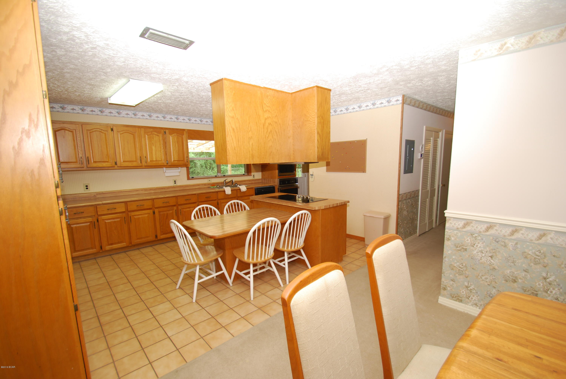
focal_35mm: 15
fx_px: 236
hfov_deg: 100.3
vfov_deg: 77.5
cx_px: 283
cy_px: 190
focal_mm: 10
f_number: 4
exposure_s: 1/60
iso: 200
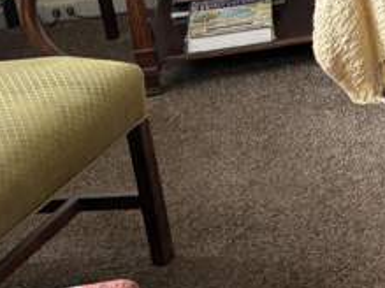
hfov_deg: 18.1
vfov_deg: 15.1
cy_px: -46
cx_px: 603
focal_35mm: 95
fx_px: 1056
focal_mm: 5.96
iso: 100
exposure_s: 1/60
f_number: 1.6
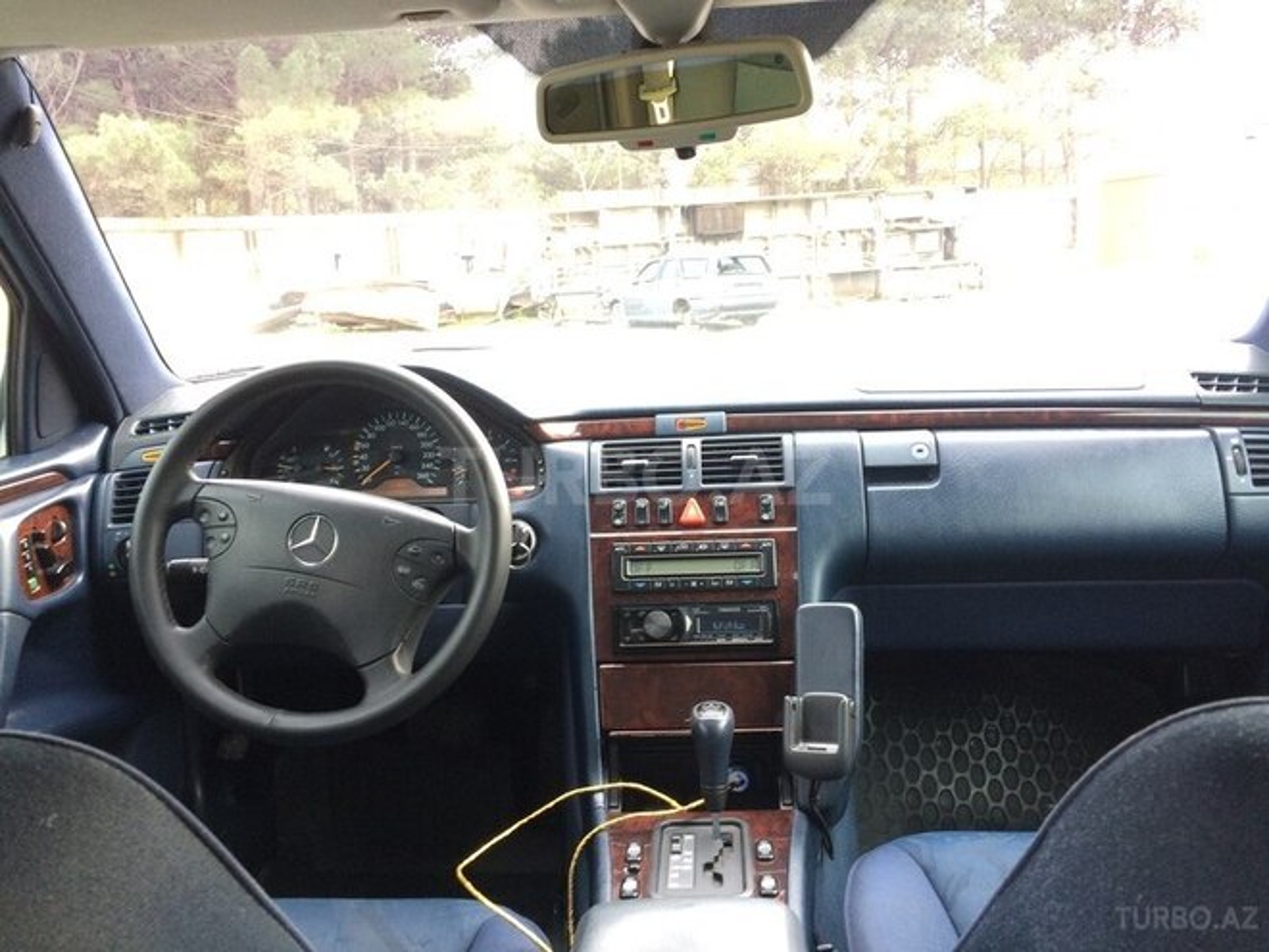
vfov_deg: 48.2
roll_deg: +2.5
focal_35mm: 29
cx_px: 634
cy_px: 476
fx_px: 1063
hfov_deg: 61.7
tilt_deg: -11.5
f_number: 2.2
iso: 125
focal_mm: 4.15
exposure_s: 1/33
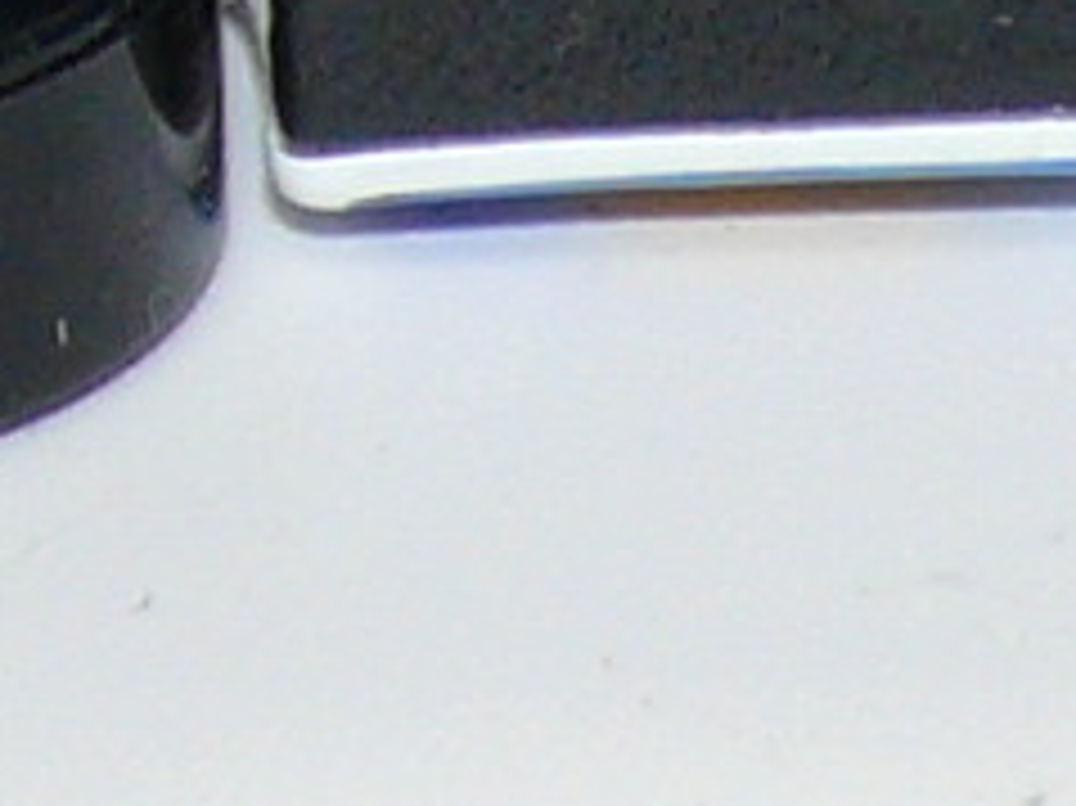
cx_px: 1697
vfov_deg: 1.9
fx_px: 24140
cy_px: -1504
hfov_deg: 2.5
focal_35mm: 777
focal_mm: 14.3
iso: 100
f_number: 4
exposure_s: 1/30
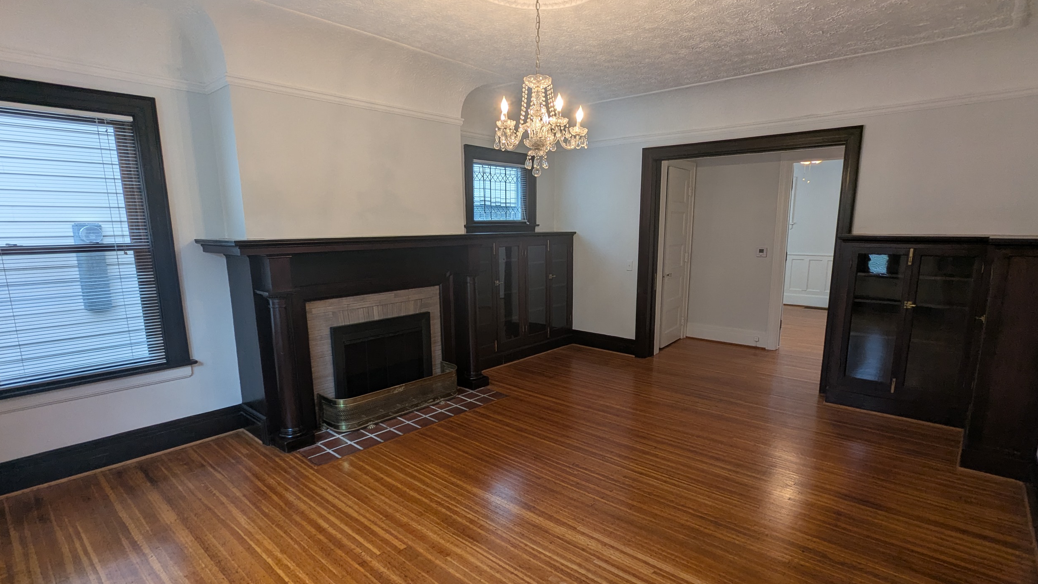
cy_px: 319
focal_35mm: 18
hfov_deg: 92.7
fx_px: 495
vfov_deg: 60.9
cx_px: 525
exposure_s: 1/60
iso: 46
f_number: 2.2
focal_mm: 2.35
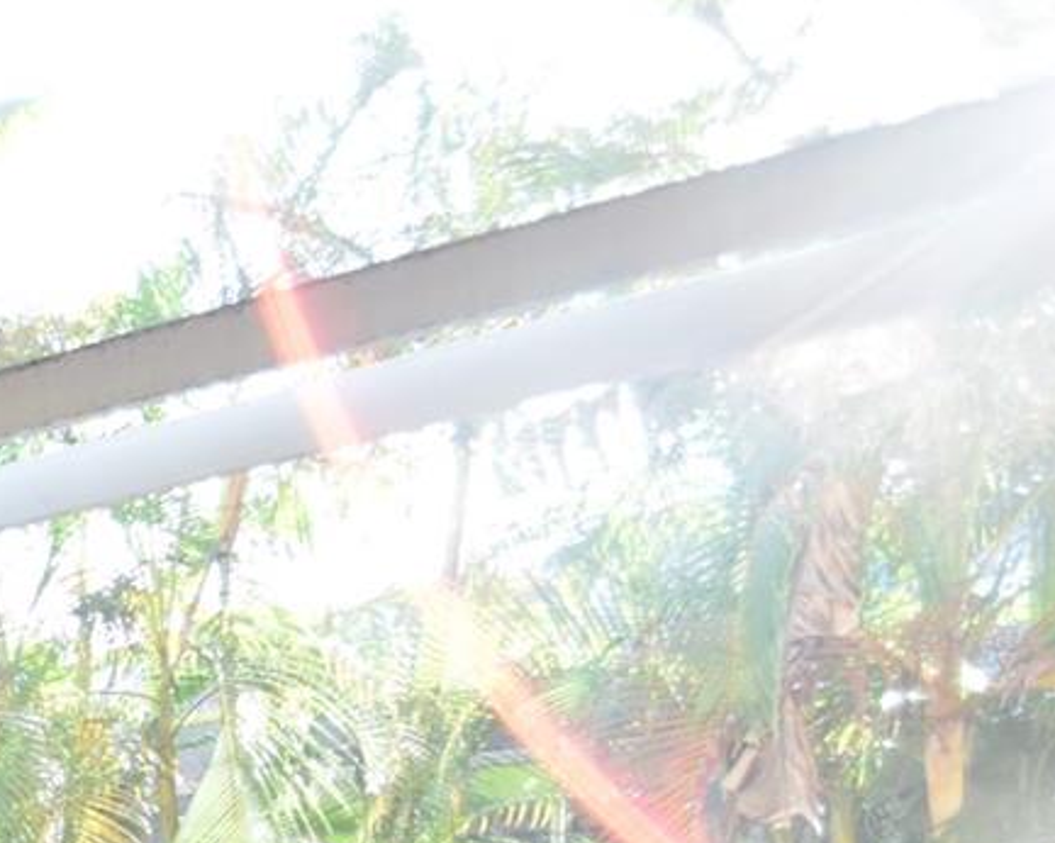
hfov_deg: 23.2
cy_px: 1082
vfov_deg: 25.3
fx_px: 1623
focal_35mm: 52
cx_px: -755
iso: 400
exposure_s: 1/60
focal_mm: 10
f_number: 4
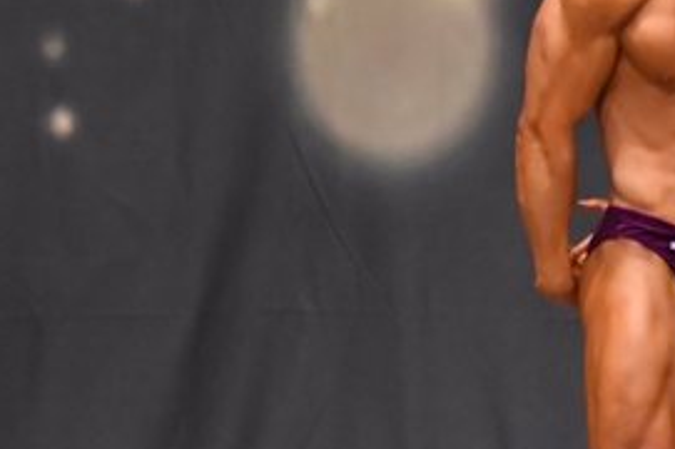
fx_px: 11630
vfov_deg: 2.2
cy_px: 352
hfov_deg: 3.3
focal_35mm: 621
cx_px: 636
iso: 6400
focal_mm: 145
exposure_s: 1/400
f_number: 5.6
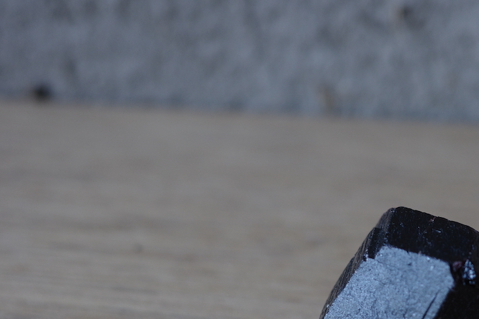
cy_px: 239
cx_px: 460
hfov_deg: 23.3
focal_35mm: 84
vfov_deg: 16.2
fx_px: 1118
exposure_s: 1/80
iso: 200
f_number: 2.8
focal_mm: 26
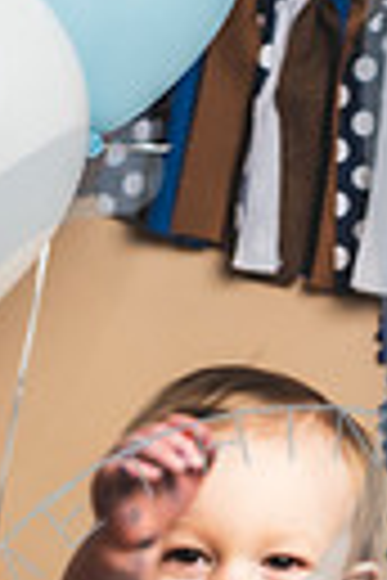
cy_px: 481
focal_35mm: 174
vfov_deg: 11.8
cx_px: 513
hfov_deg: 7.8
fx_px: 2806
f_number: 2.8
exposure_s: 1/125
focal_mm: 50
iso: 200
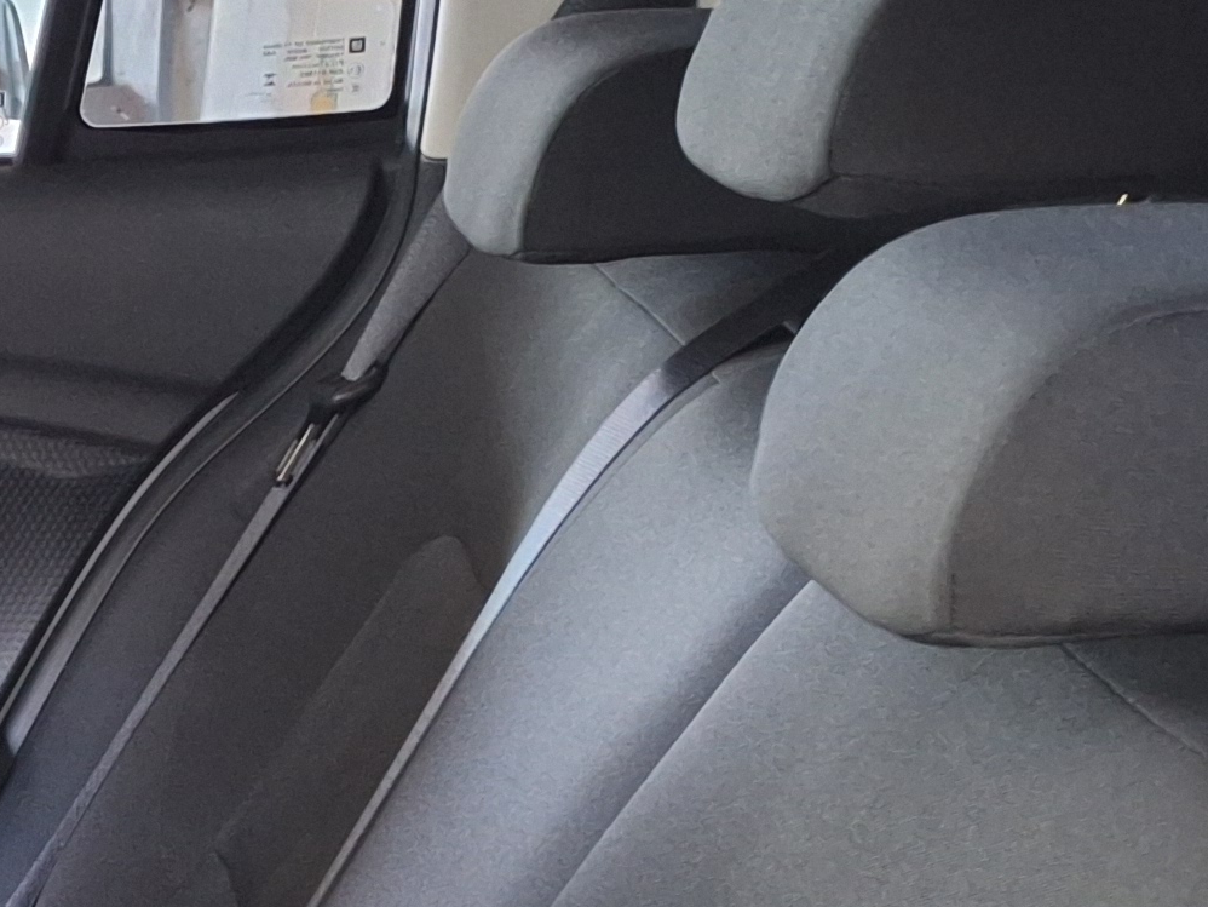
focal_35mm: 94
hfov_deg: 18.3
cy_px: 1562
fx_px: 3281
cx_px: -652
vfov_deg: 14.2
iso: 500
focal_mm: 5.54
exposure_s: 1/20
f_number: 1.8
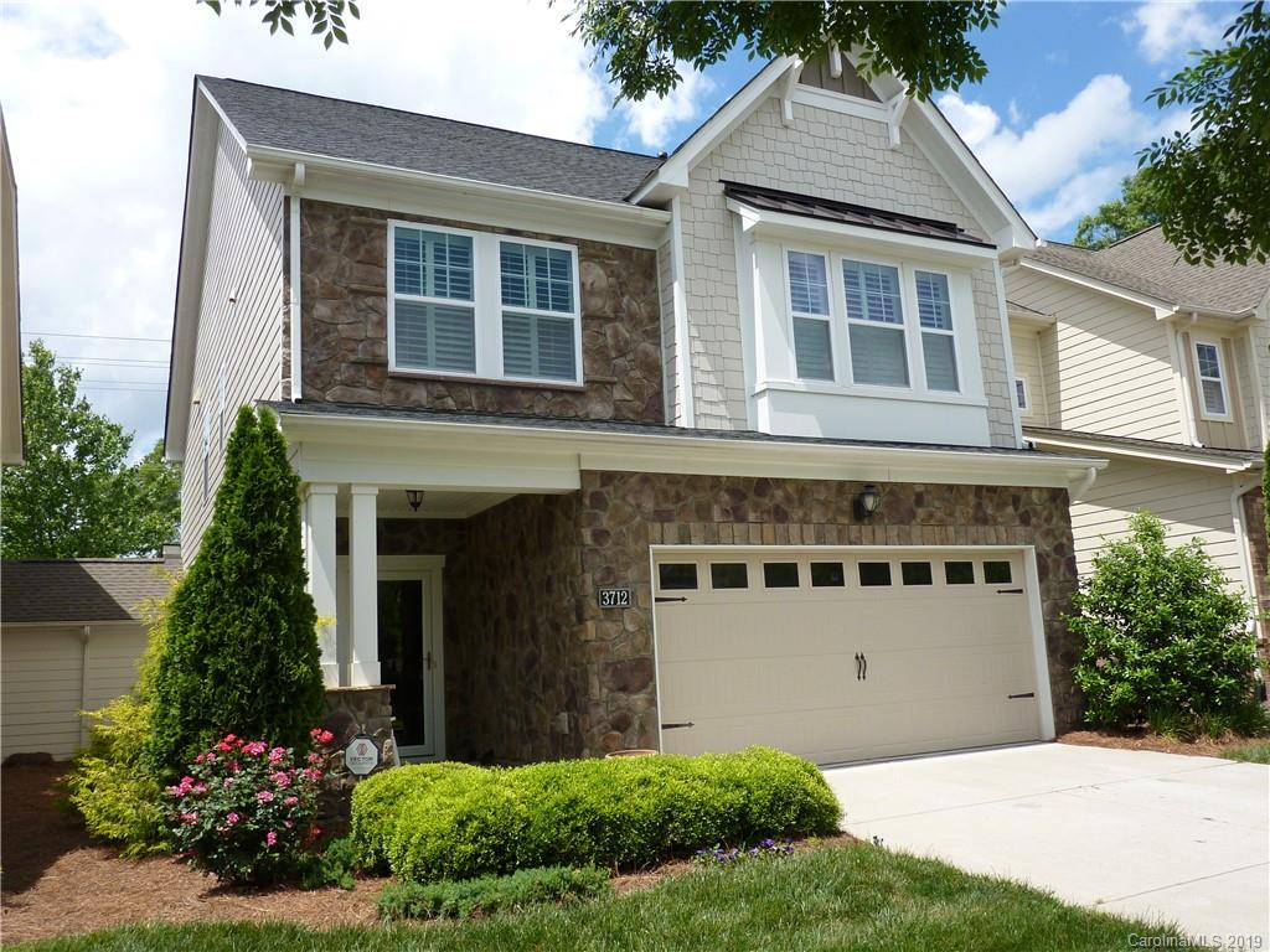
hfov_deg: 61.7
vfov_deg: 48.2
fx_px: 1064
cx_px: 635
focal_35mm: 29
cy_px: 476
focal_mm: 4.7
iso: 80
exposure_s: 1/640
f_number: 4
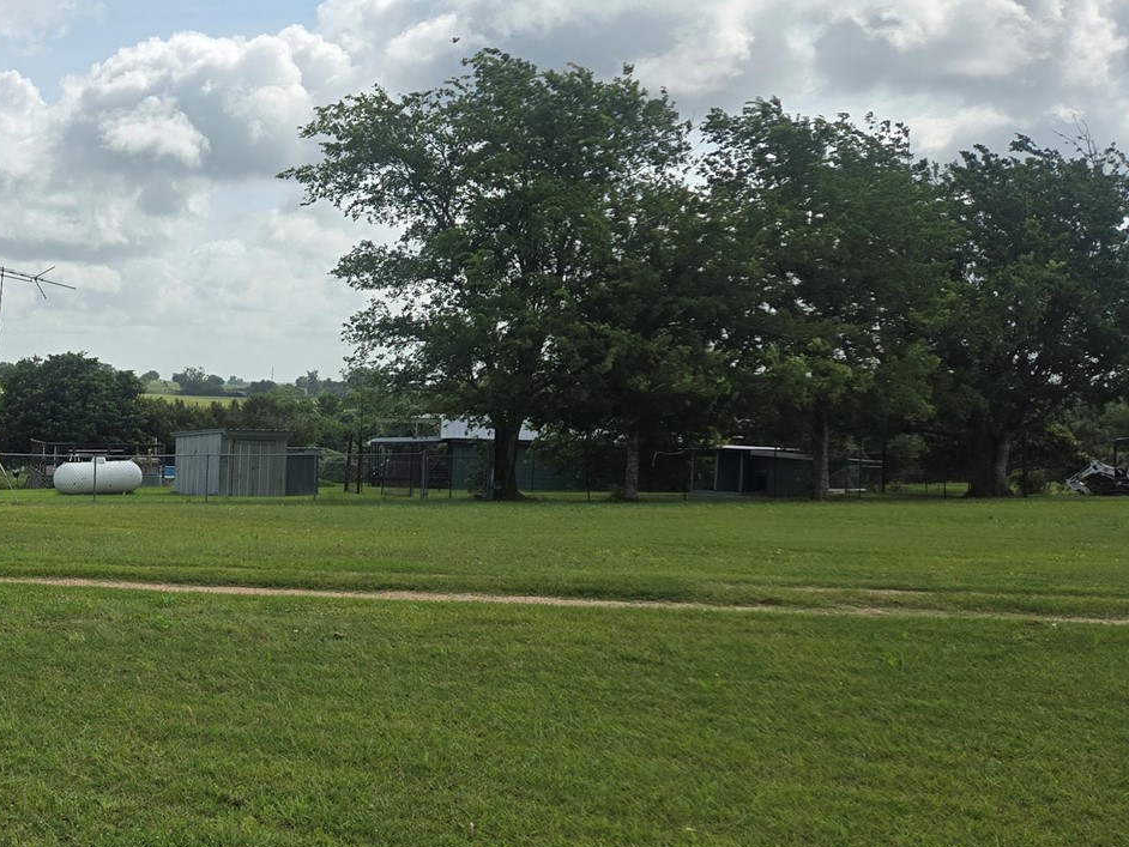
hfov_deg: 34.1
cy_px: 508
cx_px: -50
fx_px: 1631
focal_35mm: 50
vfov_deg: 29.1
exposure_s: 1/2921
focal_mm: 5.4
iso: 32
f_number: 1.8
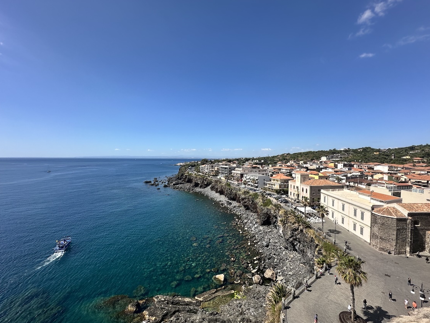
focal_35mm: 15
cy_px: 164
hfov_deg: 98.1
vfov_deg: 81.7
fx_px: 186
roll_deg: -0.9
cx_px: 222
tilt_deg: -1.2
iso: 50
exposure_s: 1/2398
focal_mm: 2.22
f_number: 2.2
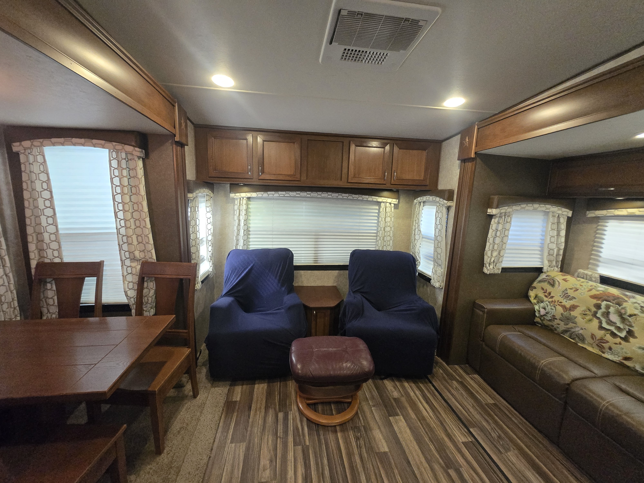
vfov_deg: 89.9
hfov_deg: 106.2
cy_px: 242
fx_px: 242
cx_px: 322
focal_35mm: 13
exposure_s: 1/60
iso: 640
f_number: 2.2
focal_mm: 1.7
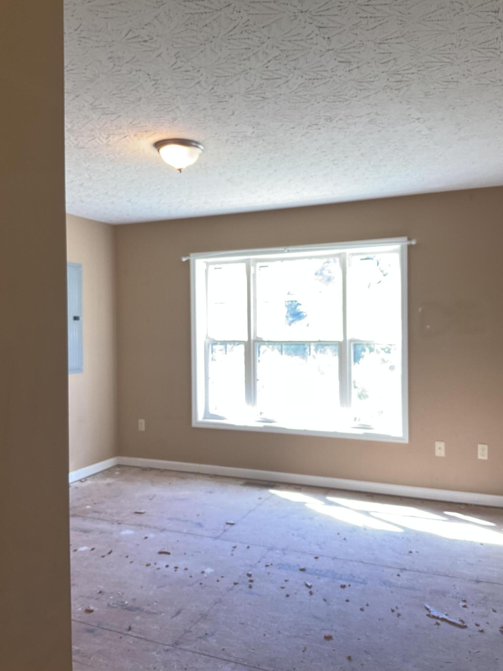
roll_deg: +0.1
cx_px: 252
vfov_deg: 61.7
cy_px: 336
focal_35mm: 29
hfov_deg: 48.2
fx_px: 562
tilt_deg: -1.3
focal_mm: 3
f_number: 1.8
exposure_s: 1/40
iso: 320
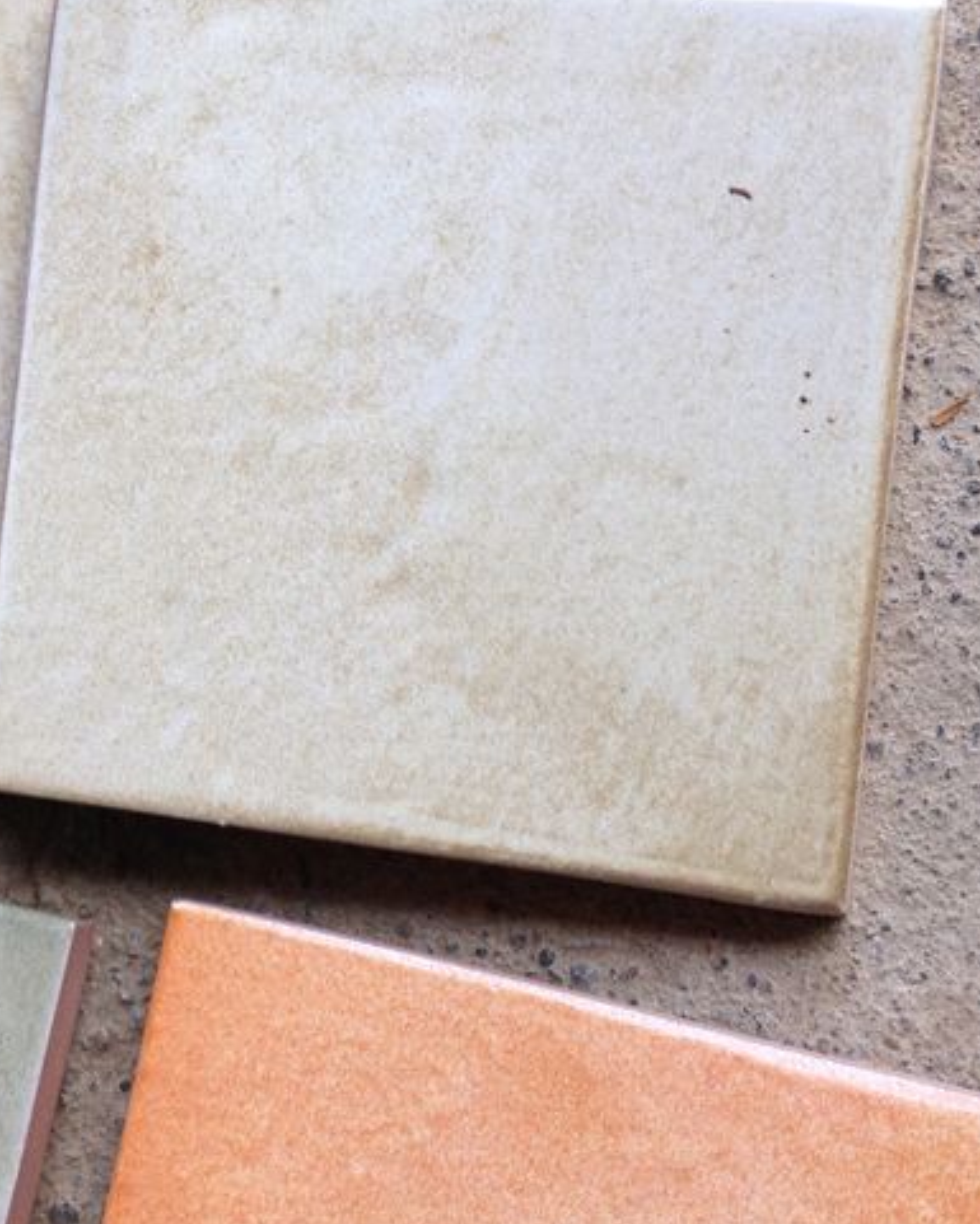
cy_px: 580
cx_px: -31
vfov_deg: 26.8
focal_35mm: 71
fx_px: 2573
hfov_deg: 20.8
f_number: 2.4
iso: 50
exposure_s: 1/120
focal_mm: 4.28
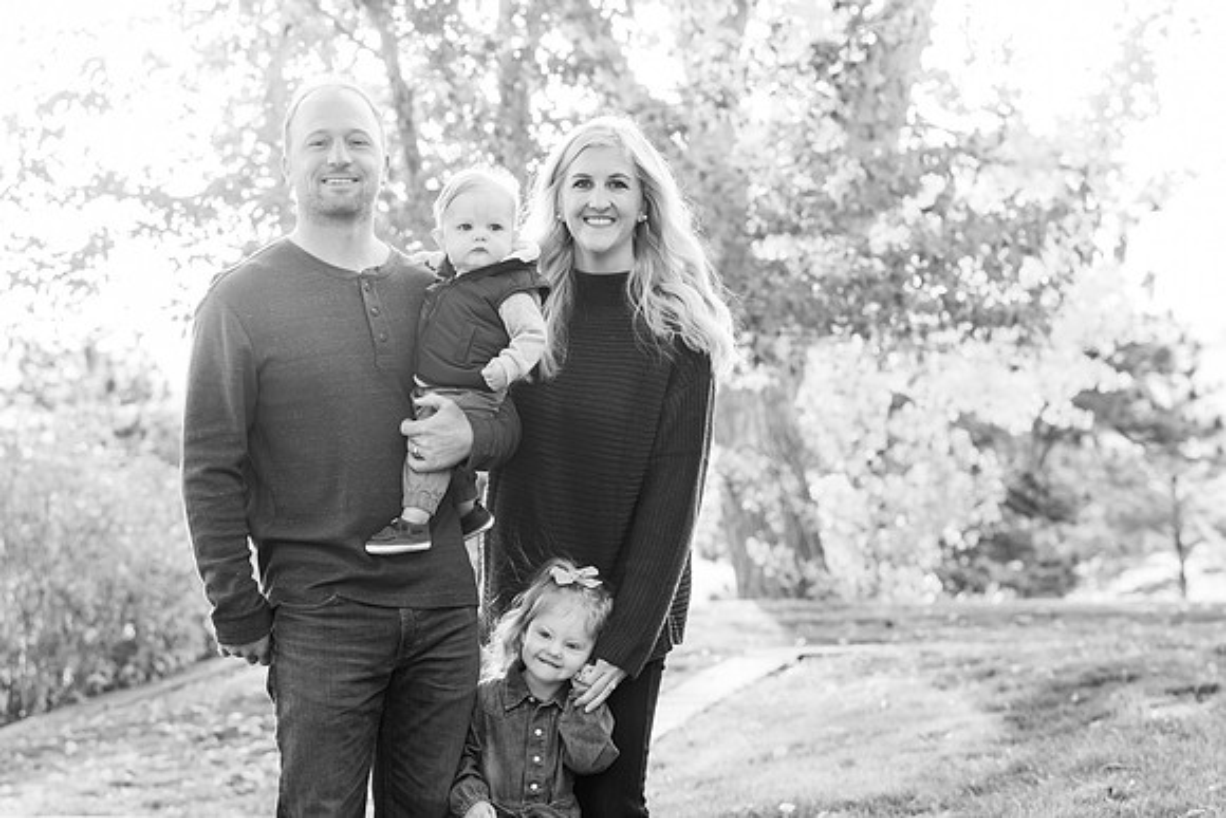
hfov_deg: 23.9
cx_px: 613
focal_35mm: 85
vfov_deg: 16.1
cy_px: 409
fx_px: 2895
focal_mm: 85
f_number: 5
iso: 2000
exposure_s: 1/250
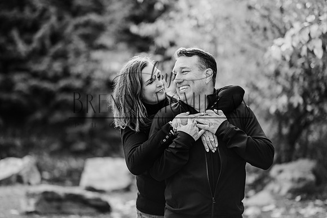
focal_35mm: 85
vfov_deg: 16.1
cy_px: 109
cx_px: 164
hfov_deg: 23.9
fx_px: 772
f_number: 1.8
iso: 500
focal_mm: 85
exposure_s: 1/1000
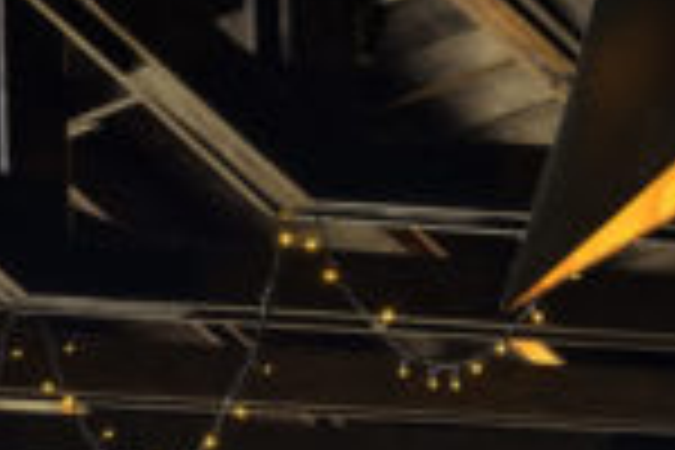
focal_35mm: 286
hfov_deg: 7.2
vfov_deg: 4.5
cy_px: 1501
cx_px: 315
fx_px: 5362
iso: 64
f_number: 5
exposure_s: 1/160
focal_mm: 42
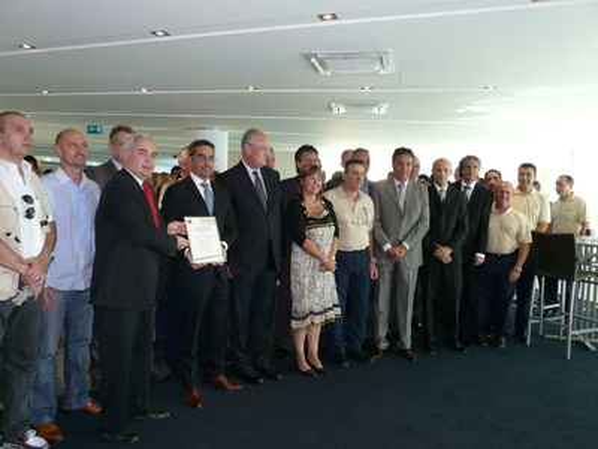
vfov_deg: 49.7
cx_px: 299
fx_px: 484
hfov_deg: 63.4
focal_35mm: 28
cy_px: 224
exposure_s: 1/30
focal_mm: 4.6
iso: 125
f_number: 2.8
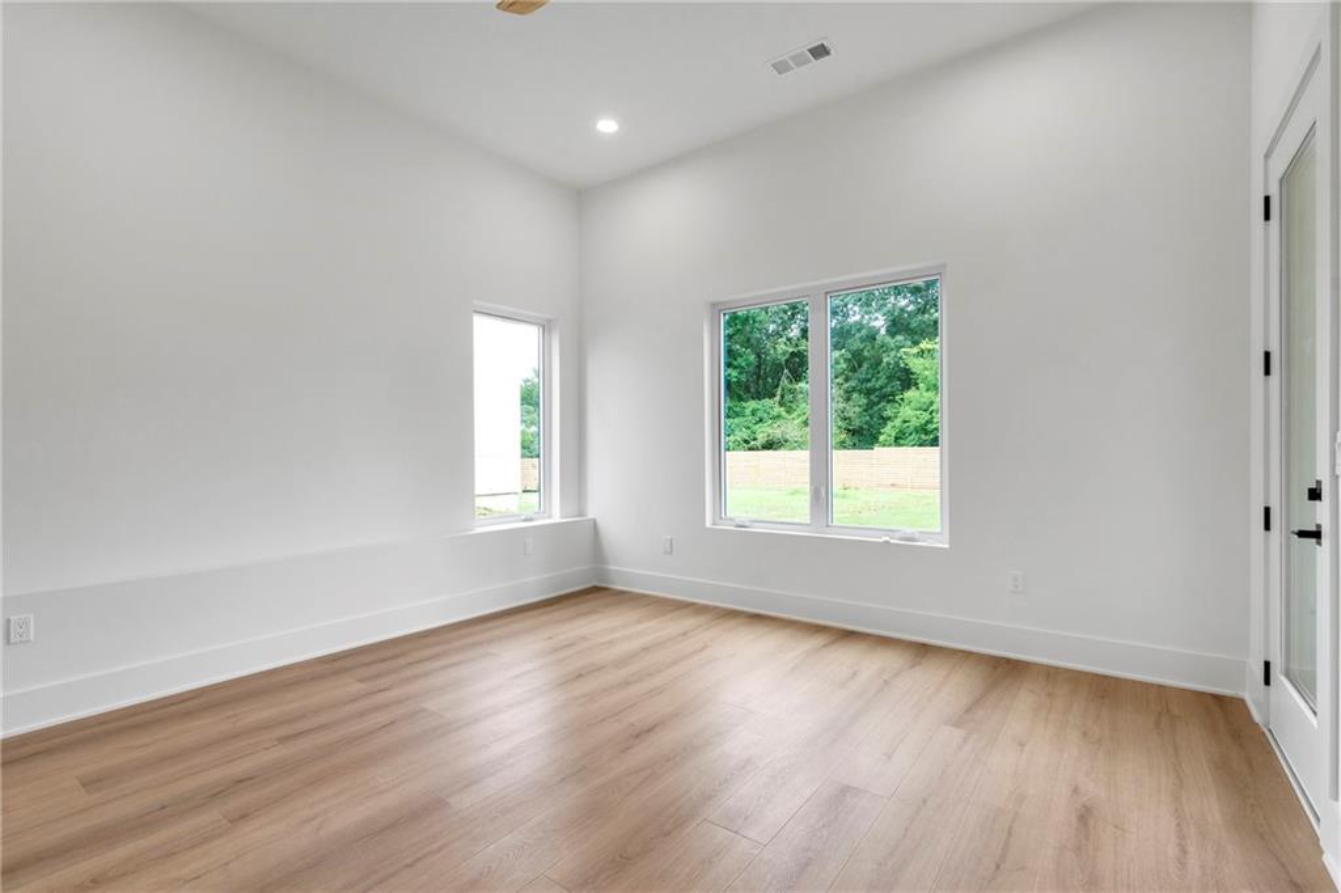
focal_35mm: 16
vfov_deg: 73.7
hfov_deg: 96.8
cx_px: 670
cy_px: 446
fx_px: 596
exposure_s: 1/40
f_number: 8
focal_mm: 16
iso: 400
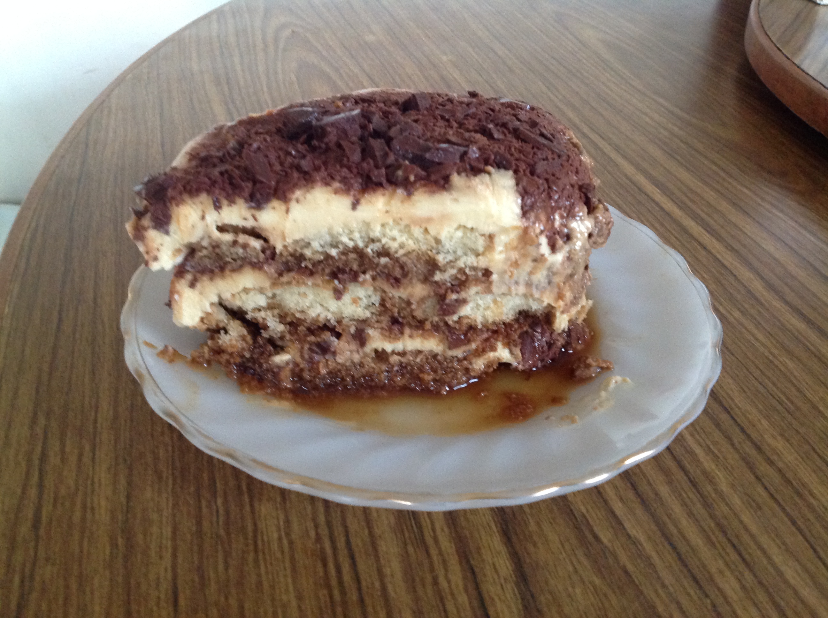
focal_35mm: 35
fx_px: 836
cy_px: 309
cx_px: 414
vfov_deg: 40.6
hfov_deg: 52.7
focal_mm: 4.28
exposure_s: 1/15
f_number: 2.4
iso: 400
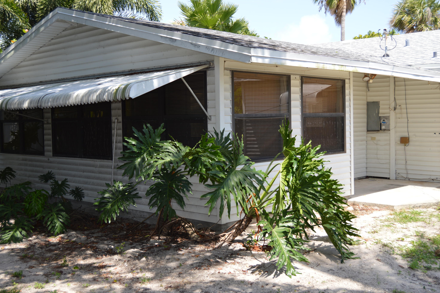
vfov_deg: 31.2
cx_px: 215
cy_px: 145
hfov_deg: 45.4
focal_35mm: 43
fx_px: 526
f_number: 6.3
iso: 100
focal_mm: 28
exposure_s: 1/200
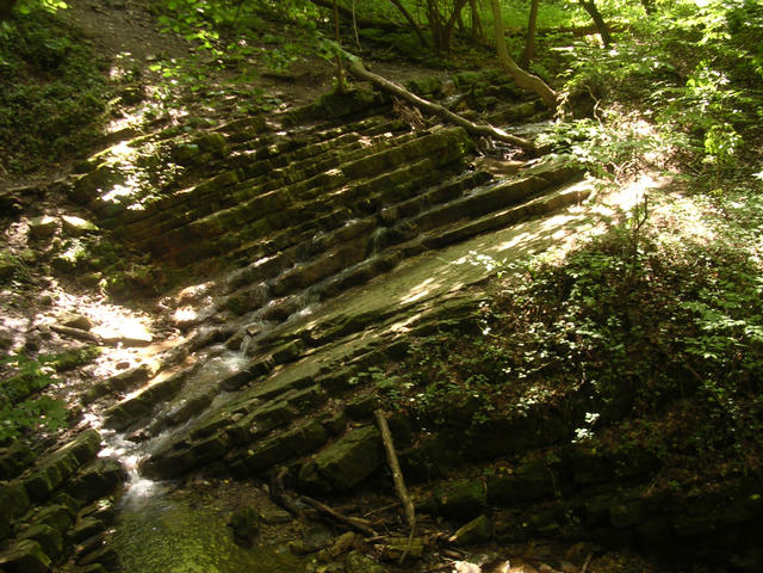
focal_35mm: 38
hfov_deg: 49.0
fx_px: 838
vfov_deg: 37.7
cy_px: 286
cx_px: 382
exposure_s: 1/20.4
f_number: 2.8
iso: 100
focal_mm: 5.8
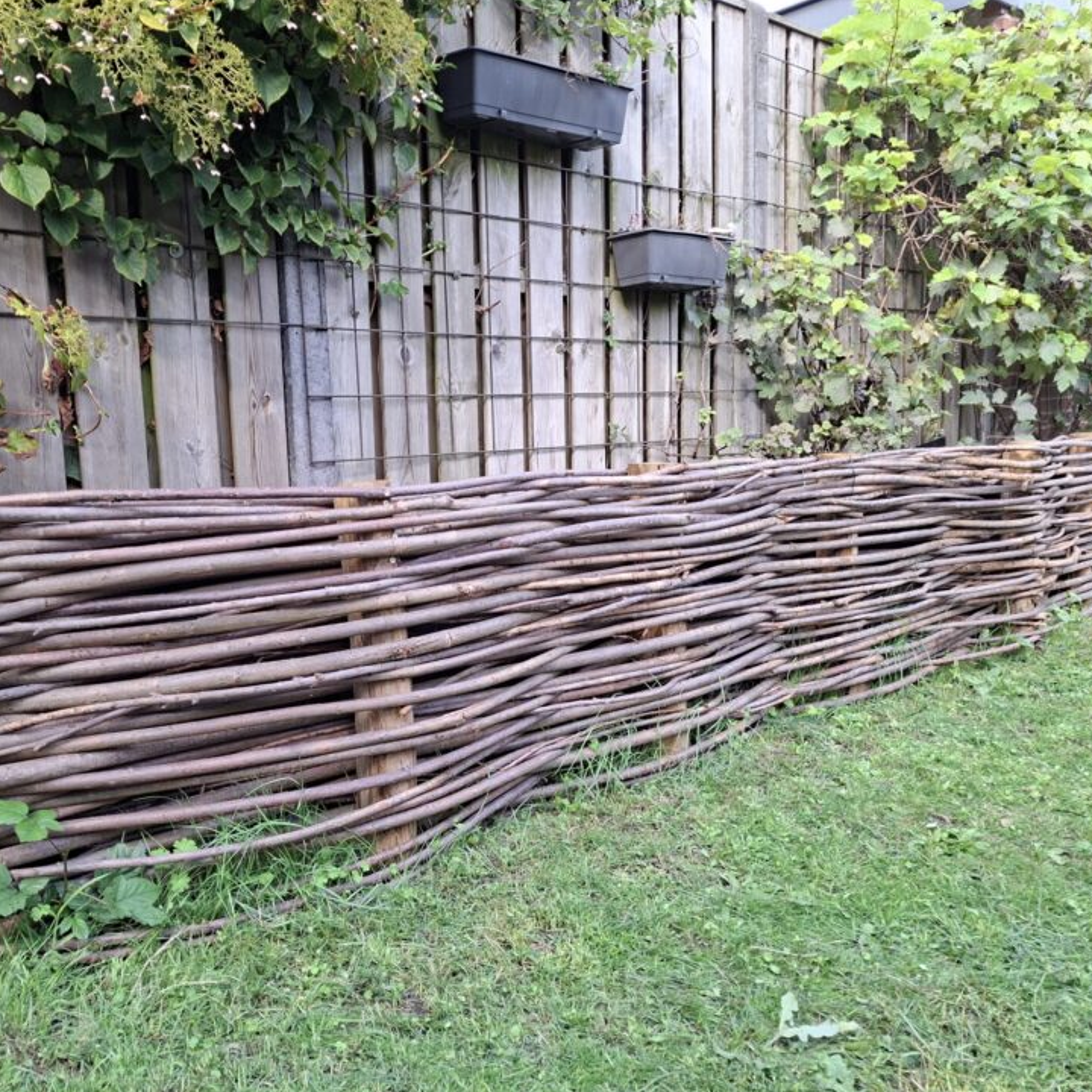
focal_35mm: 28
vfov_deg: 57.3
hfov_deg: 56.8
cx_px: 434
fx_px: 999
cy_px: 531
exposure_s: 1/100
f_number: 1.8
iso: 32
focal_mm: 5.54
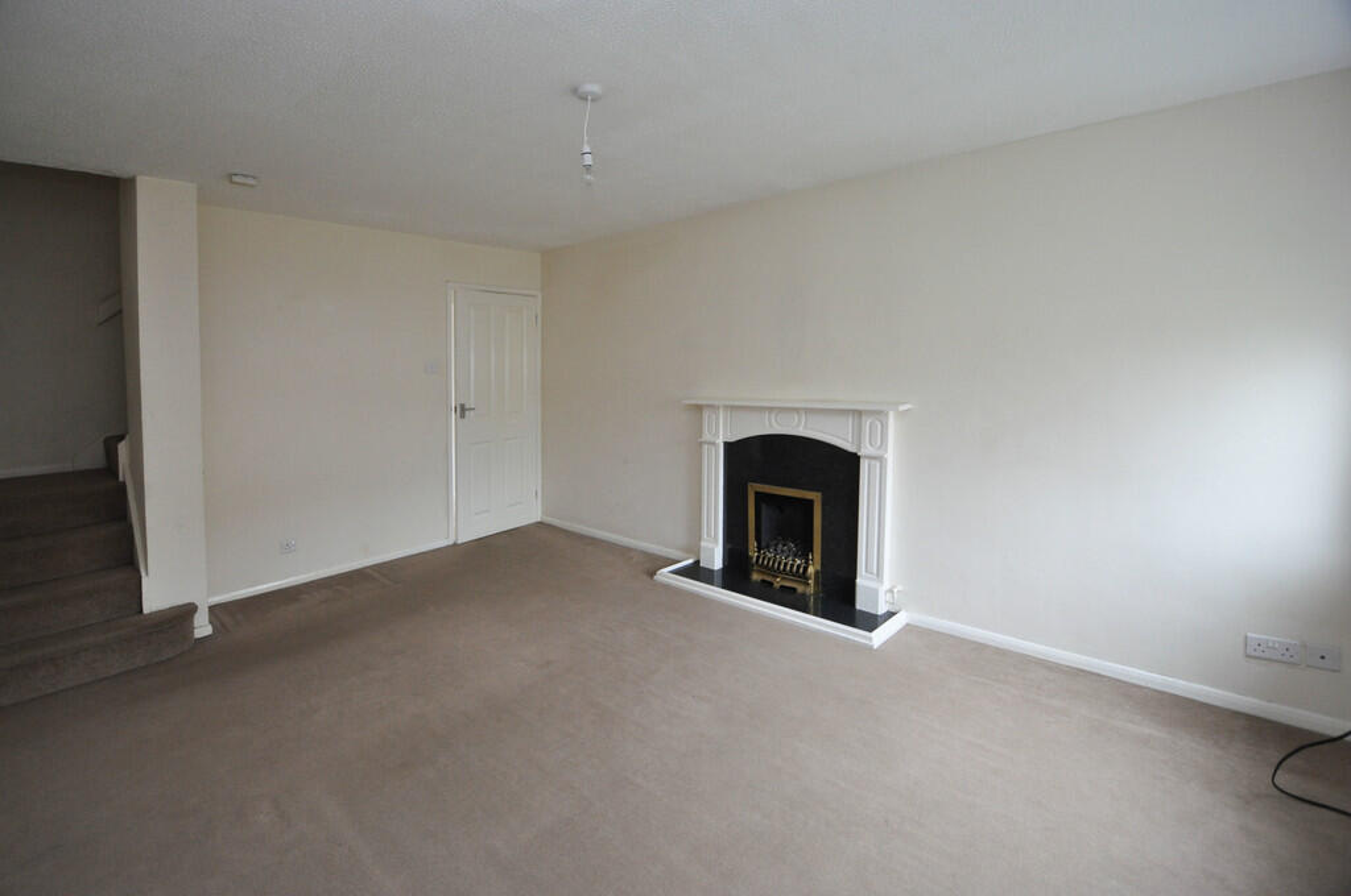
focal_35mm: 15
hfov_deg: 100.5
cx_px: 676
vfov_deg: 77.2
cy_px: 448
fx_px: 562
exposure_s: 1/40
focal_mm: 10
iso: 800
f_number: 3.5
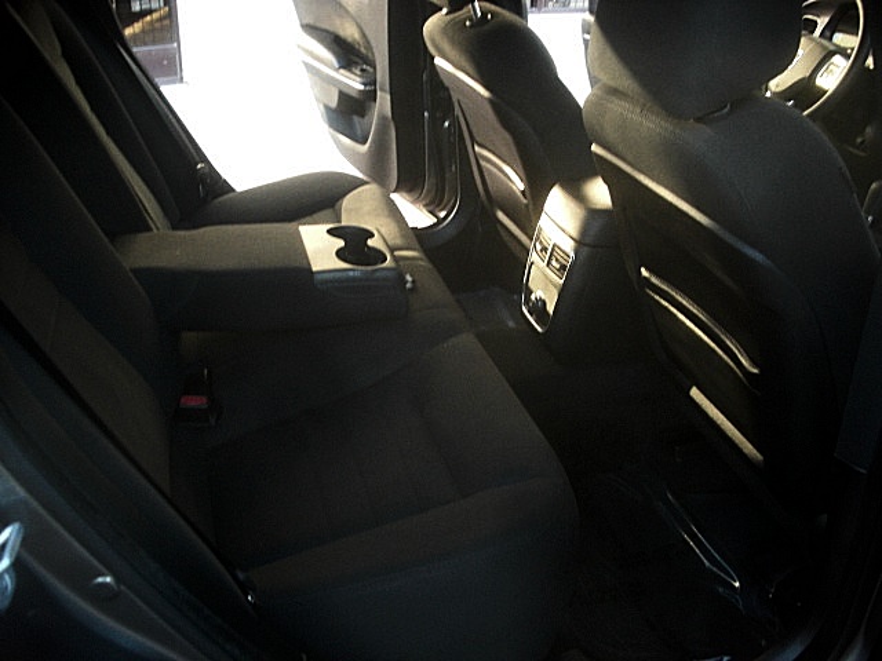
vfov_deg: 39.7
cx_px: 441
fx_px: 917
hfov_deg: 51.4
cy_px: 330
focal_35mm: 36
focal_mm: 6.3
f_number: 2.8
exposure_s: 1/80
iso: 400
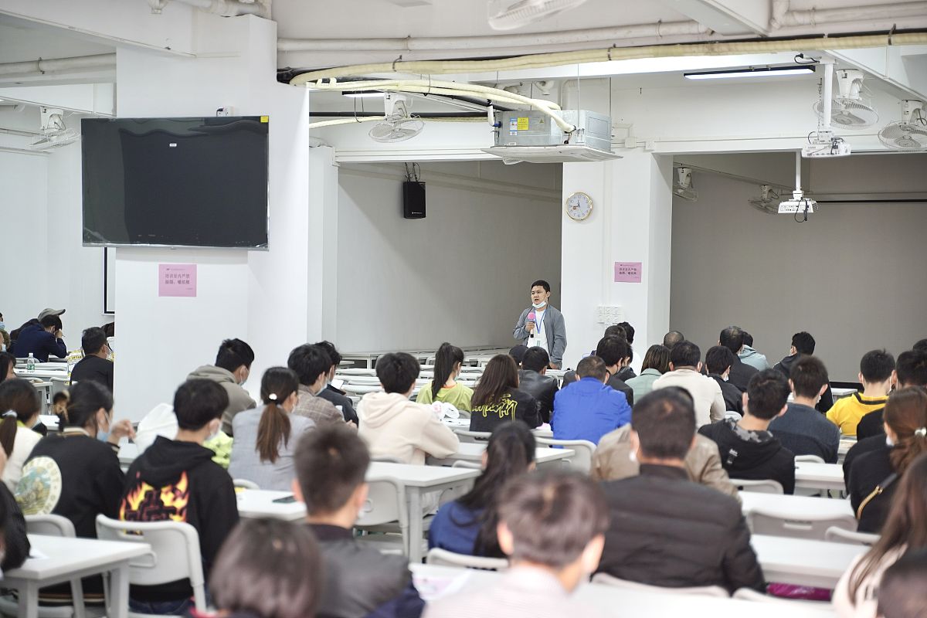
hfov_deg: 32.4
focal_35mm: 62
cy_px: 309
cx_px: 464
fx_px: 1596
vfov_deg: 21.9
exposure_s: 1/50
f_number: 2.8
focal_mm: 62
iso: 320
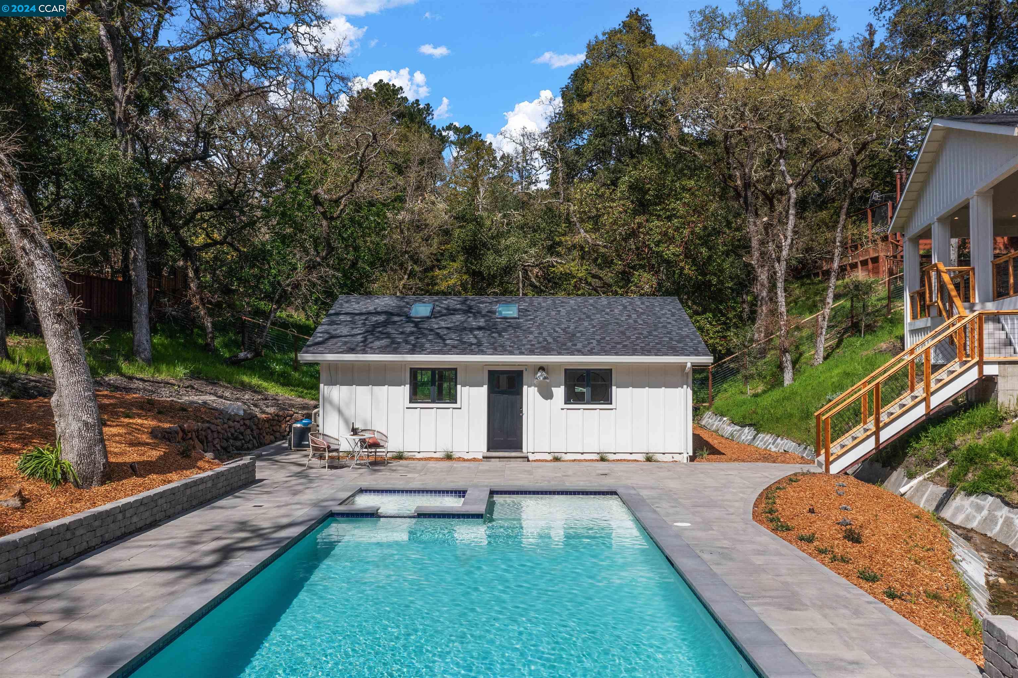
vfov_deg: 46.4
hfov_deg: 65.5
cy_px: 339
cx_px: 509
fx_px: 791
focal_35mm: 28
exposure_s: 1/500
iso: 100
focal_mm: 10.26
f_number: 6.3
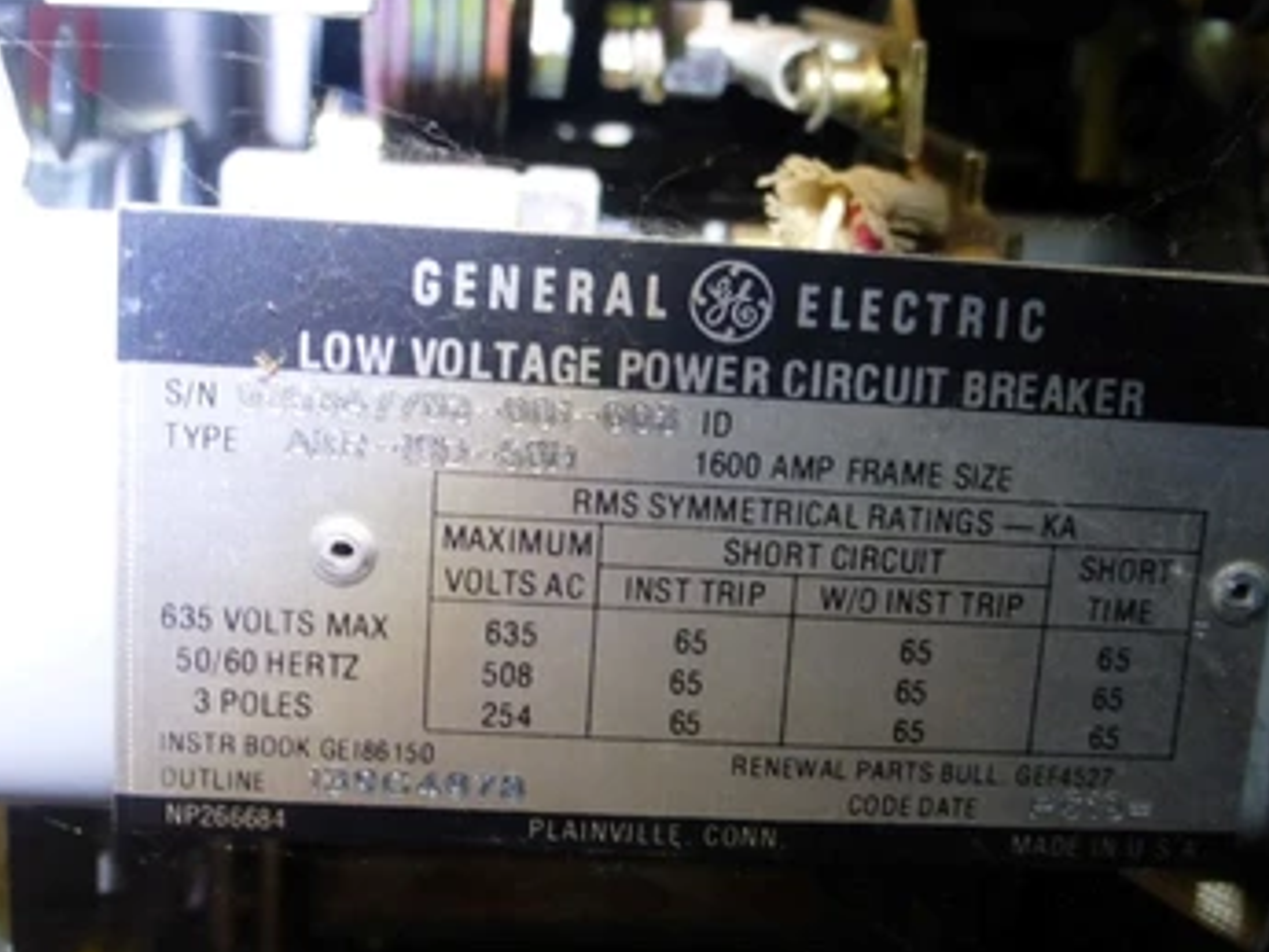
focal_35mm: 51
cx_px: 692
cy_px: 445
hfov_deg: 37.5
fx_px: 1870
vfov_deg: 28.6
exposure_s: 1/8
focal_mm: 7.9
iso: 400
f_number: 4.1
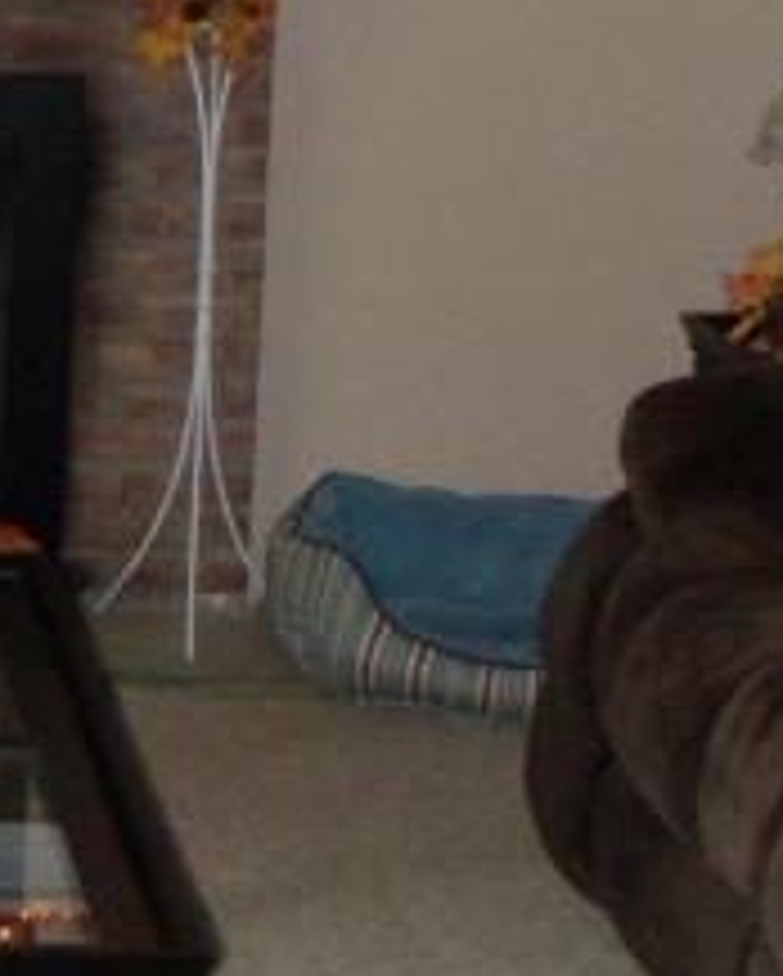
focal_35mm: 124
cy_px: 128
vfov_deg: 15.4
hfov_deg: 12.4
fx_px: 3587
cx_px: 119
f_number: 3.6
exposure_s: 1/30
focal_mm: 6.4
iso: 250
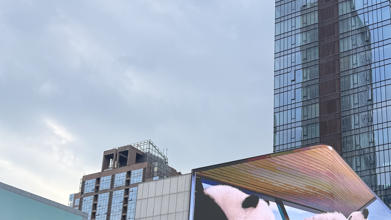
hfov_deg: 41.4
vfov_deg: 24.0
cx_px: 303
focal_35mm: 48
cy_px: 214
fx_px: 498
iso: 80
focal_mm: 6.76
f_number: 1.78
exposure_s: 1/1094
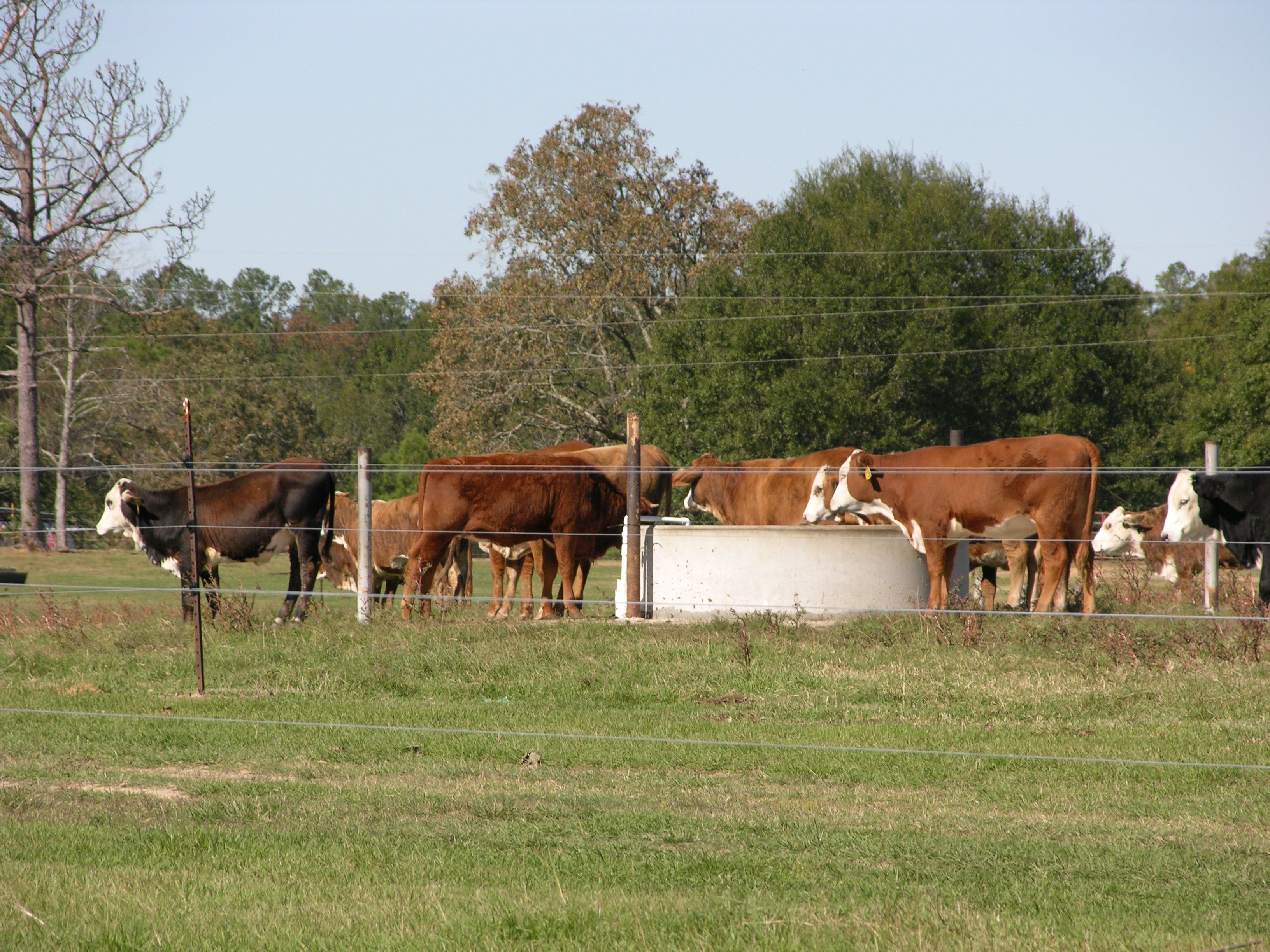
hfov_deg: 7.1
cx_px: 635
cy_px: 476
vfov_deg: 5.3
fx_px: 10273
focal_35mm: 280
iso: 50
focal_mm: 71.2
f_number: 5.3
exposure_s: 1/280
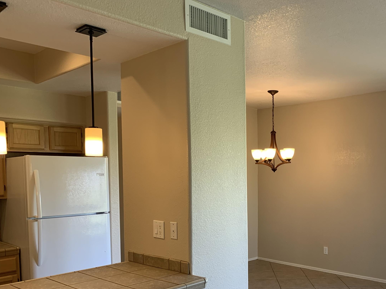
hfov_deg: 50.2
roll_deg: -0.2
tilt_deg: -1.8
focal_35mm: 36
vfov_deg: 39.1
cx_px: 265
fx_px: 401
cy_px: 199
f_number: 1.8
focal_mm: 4.25
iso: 64
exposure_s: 1/120
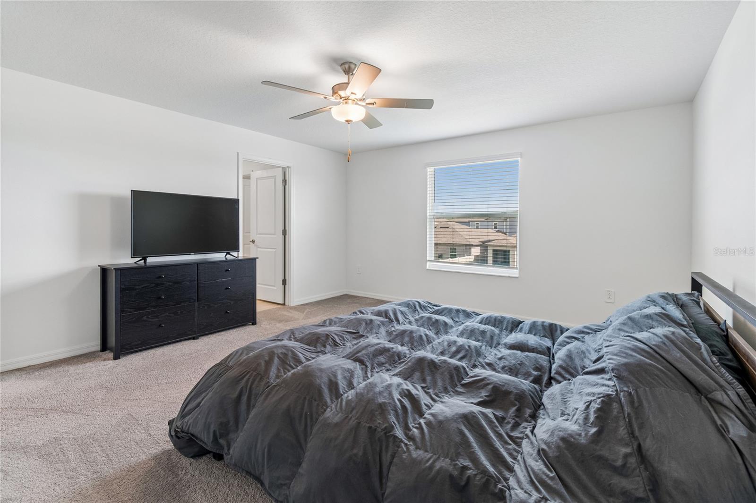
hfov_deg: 100.4
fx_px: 315
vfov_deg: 77.3
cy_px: 252
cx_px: 378
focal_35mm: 15
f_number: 7.1
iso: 100
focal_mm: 10
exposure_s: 1/13
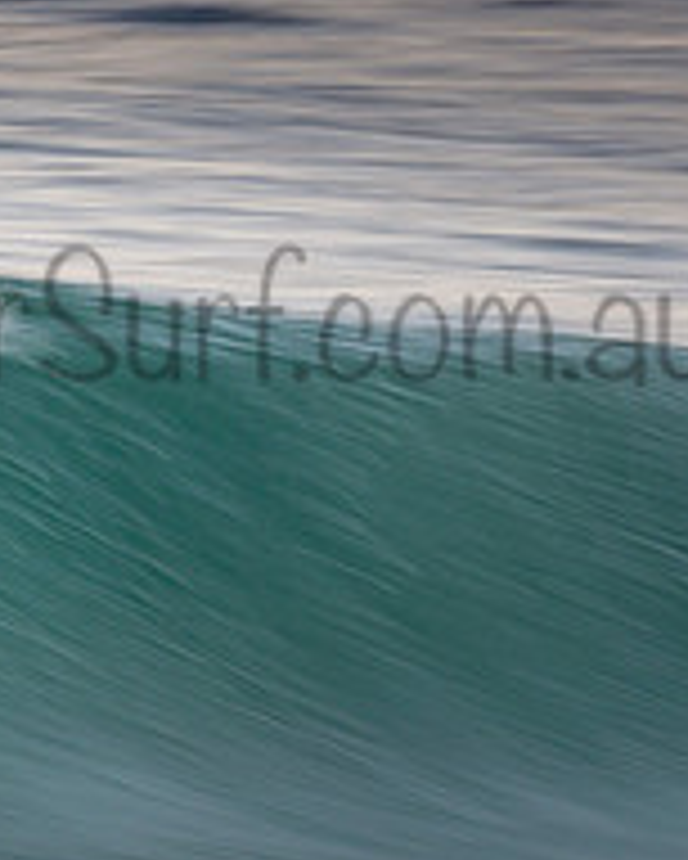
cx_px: 238
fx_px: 54273
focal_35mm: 2134
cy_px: 277
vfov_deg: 0.9
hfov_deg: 0.7
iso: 100
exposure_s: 1/10
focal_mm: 500
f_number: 8
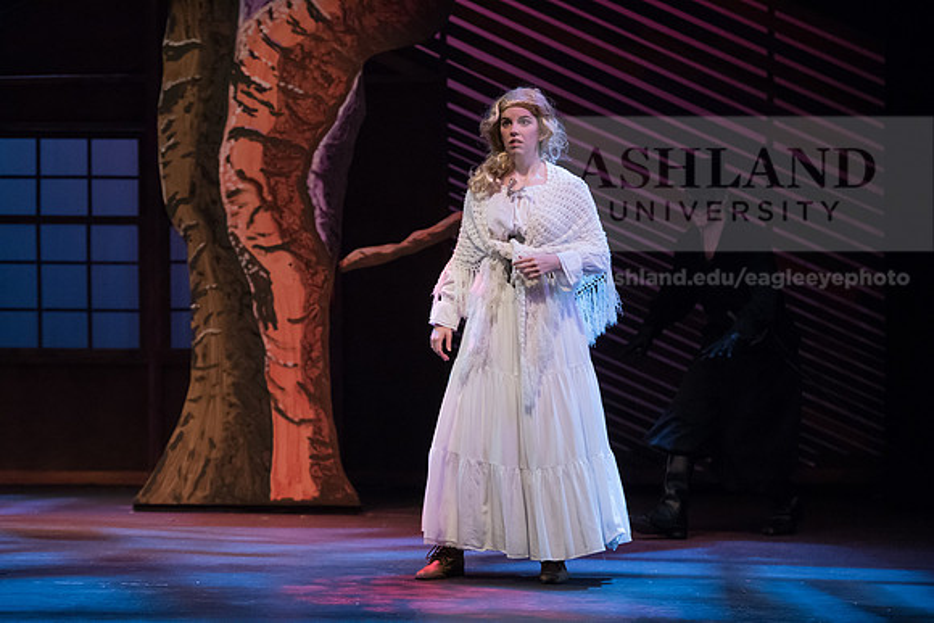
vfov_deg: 11.4
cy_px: 312
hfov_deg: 17.1
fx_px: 3114
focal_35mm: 120
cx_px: 467
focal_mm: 120
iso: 4000
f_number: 3.2
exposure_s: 1/320
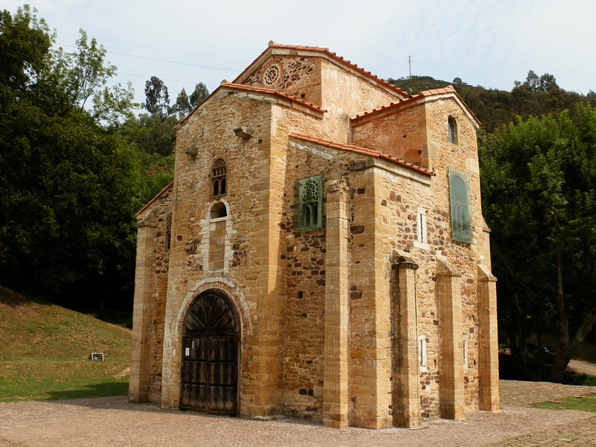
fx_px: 568
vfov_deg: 42.9
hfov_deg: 55.4
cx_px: 298
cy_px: 224
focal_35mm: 33
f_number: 9.8
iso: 64
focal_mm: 5.96
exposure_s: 1/125
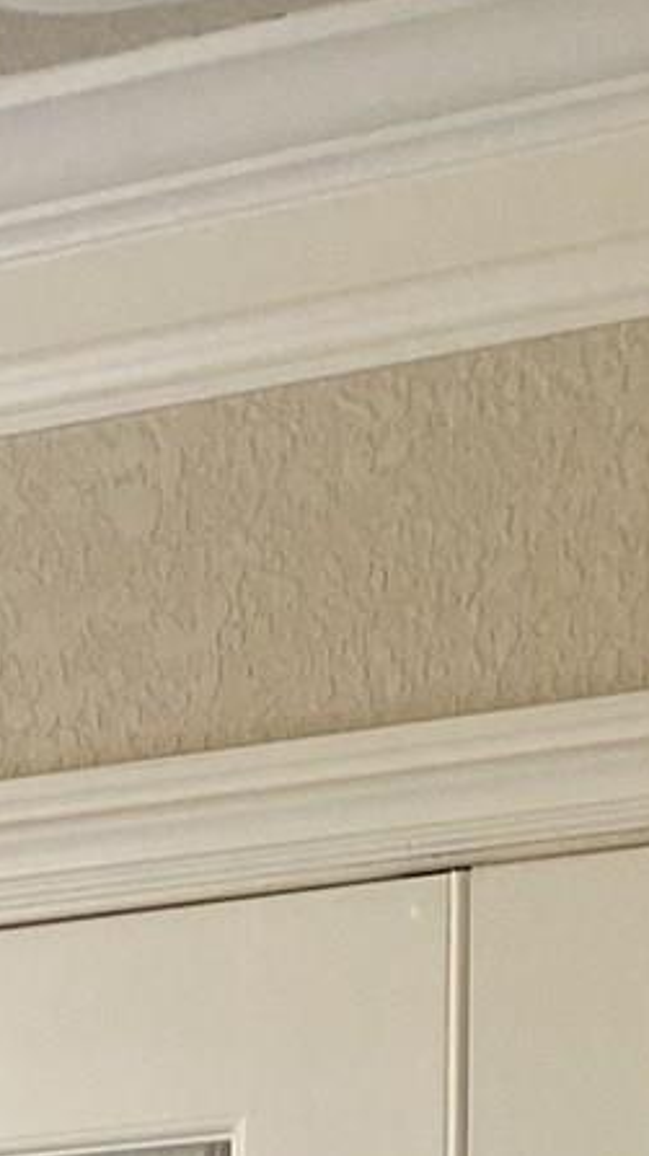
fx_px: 4473
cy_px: 2599
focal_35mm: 146
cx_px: -768
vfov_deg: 12.3
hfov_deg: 7.8
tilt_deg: -8.7
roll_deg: +2.1
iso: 80
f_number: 1.8
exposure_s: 1/121
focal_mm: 4.25
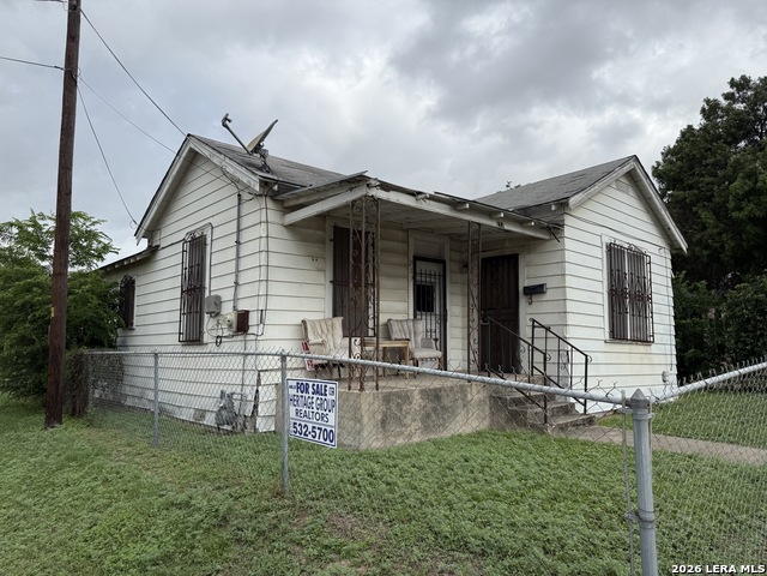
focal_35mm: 24
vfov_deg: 56.8
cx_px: 384
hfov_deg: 71.6
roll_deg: +0.9
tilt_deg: +6.6
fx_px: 532
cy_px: 288
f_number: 1.78
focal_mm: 6.76
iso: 80
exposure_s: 1/4975
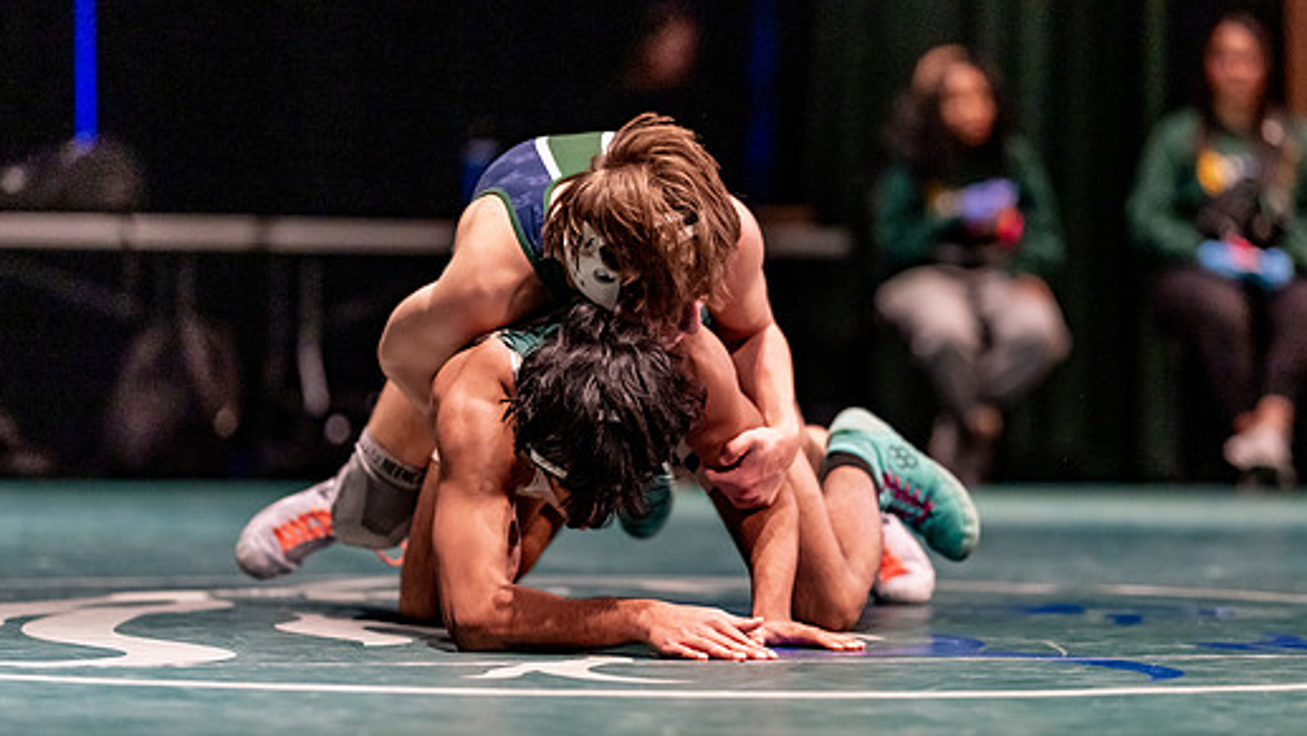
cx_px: 678
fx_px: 5893
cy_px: 392
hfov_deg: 12.7
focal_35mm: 170
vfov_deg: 7.1
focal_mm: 135
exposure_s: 1/800
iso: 2000
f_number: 1.8
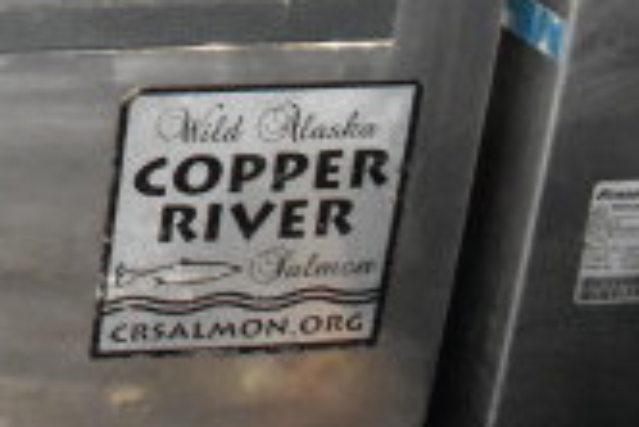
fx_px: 1759
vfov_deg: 12.8
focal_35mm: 99
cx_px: -520
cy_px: -302
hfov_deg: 16.9
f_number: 4.5
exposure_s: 1/80
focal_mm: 18
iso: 6400
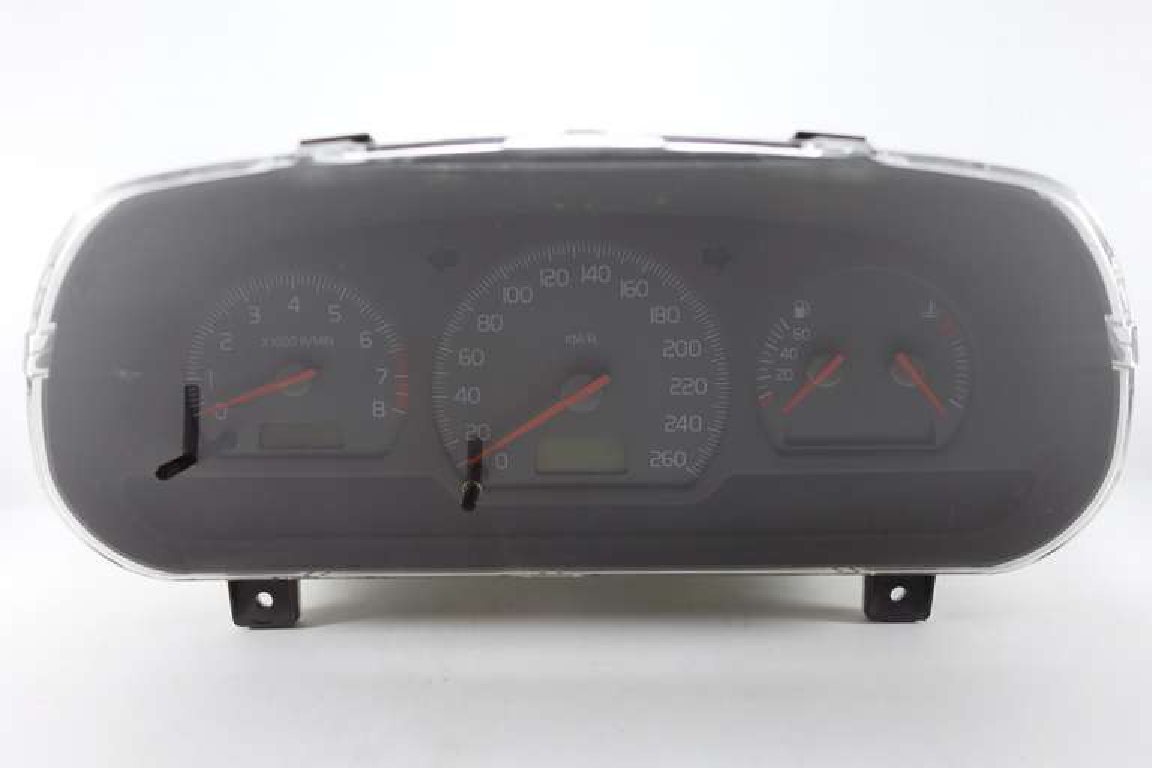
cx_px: 576
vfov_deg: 43.6
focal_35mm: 30
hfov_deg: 61.9
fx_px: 960
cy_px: 384
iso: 125
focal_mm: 11.18
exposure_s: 1/50
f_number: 2.2
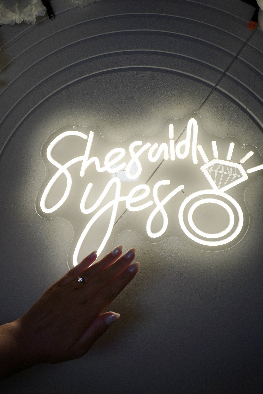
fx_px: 345
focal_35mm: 32
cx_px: 132
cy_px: 197
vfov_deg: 59.5
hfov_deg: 41.7
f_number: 5.6
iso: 100
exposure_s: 1/80
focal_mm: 21
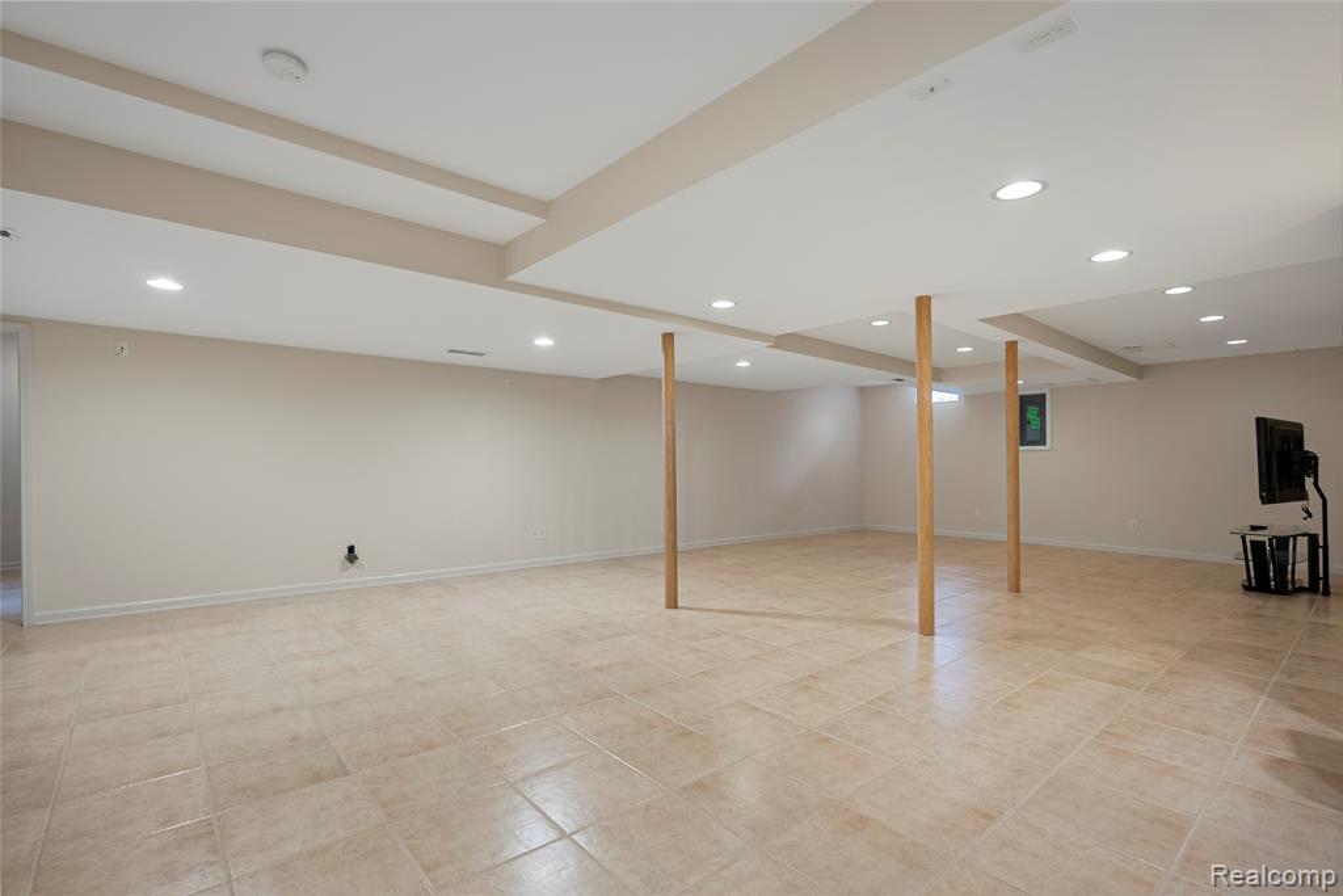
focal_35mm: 16
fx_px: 597
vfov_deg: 73.8
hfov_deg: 96.7
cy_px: 448
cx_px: 672
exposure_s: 1.3
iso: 100
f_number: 4
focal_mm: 16
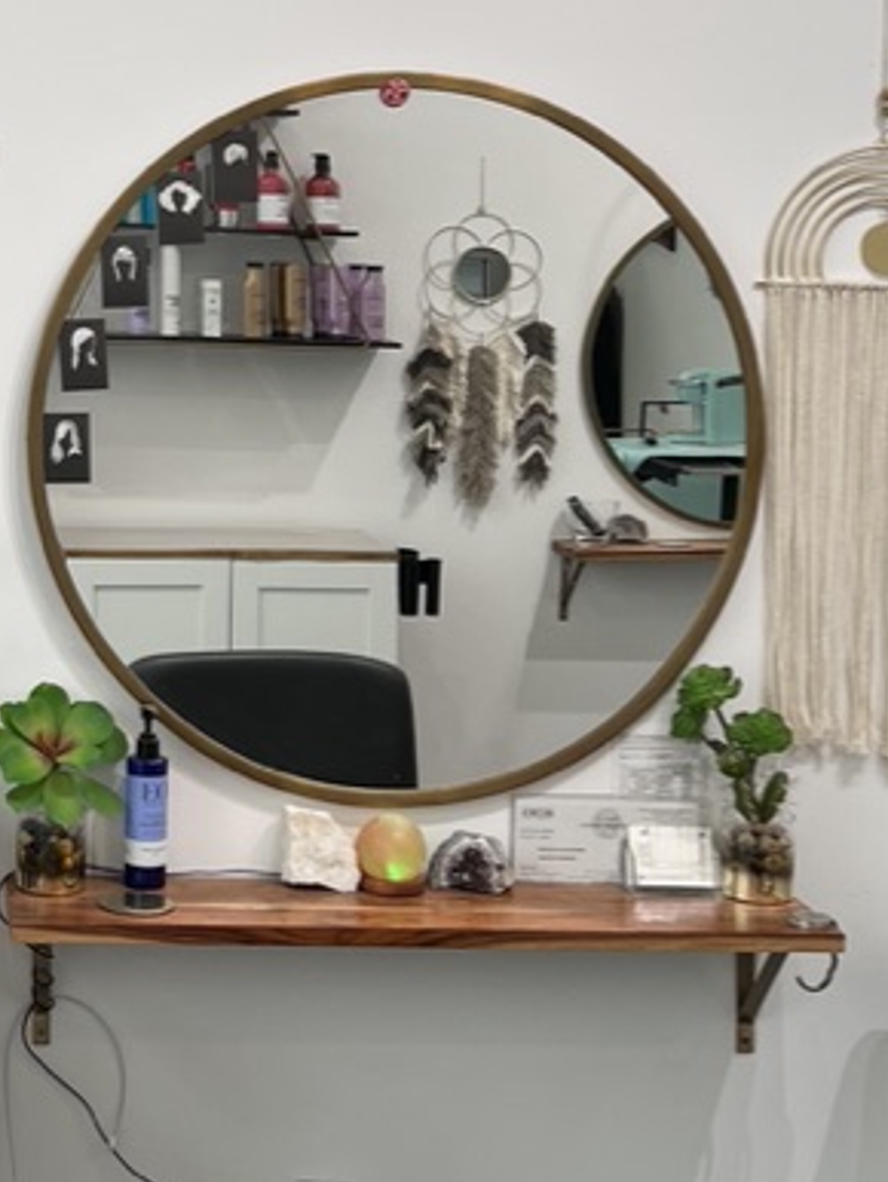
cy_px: 343
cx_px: -35
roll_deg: -1.2
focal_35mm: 69
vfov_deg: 27.9
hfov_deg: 20.5
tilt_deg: -0.6
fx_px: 2357
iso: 32
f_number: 1.5
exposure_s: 1/123
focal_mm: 5.7
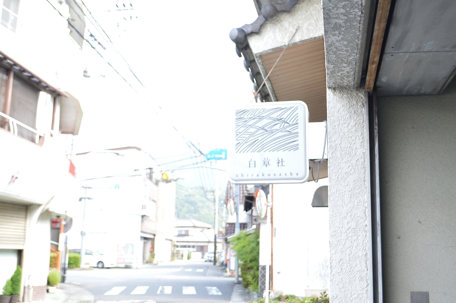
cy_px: 152
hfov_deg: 49.6
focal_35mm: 39
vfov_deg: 34.2
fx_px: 494
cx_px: 228
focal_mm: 26
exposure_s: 1/50
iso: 100
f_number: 5
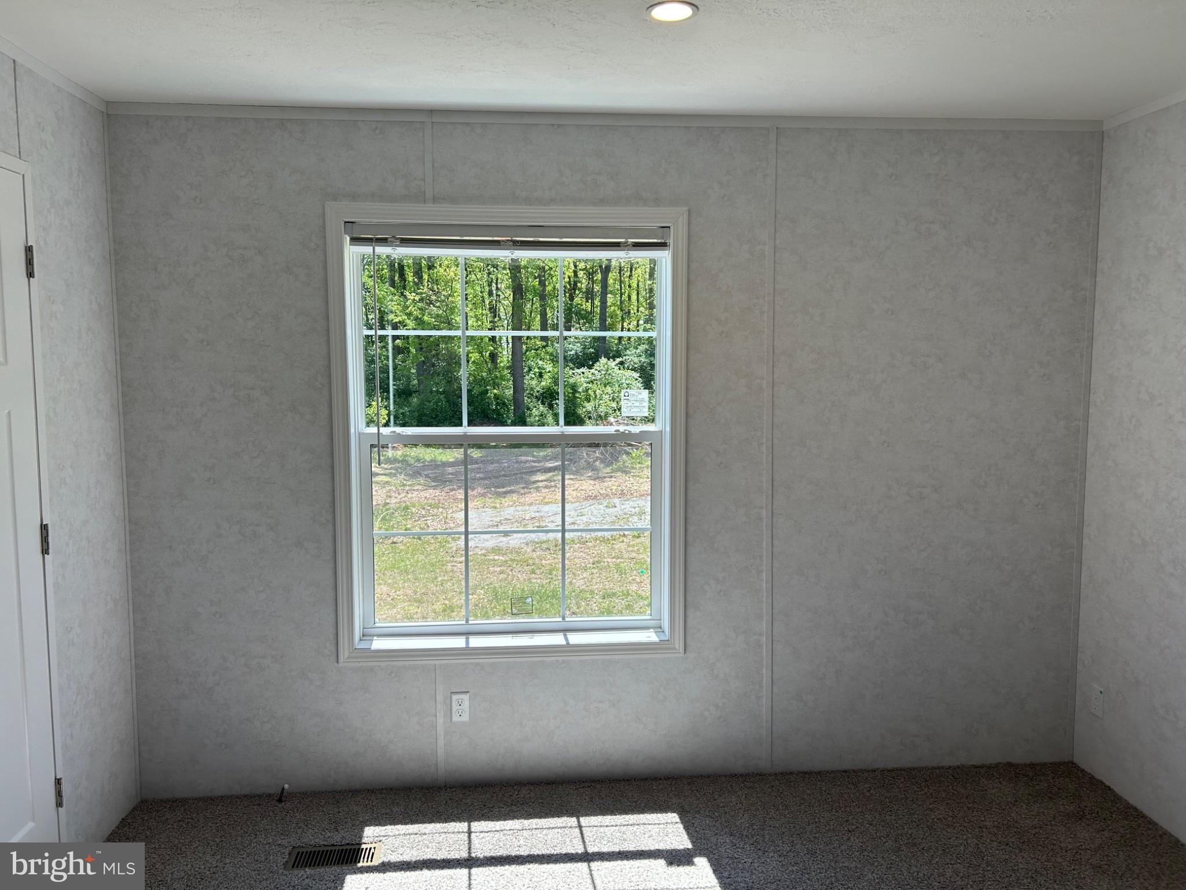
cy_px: 445
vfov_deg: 53.1
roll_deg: +0.1
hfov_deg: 67.3
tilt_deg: -5.7
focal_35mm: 26
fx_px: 891
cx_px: 593
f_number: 1.5
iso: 50
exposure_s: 1/476
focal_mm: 5.7
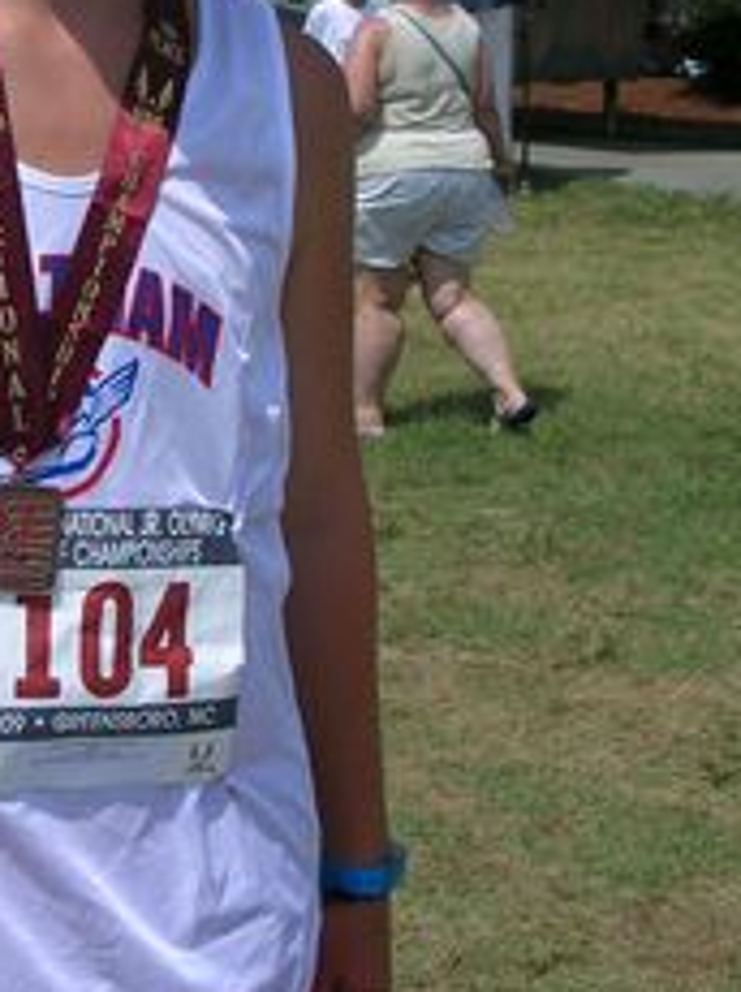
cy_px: 285
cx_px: 112
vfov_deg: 31.3
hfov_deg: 23.5
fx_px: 1744
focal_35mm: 61
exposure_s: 1/218
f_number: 8.5
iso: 50
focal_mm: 5.8
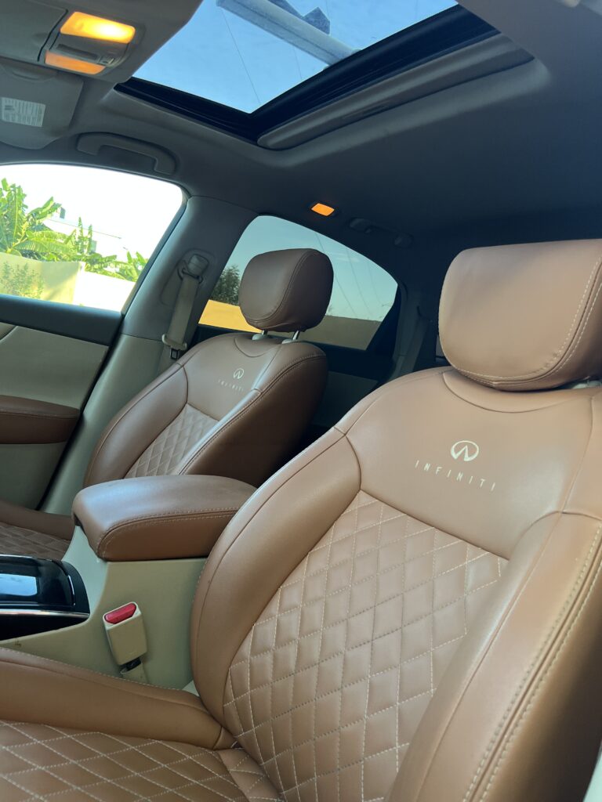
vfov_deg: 67.3
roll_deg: -11.3
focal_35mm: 26
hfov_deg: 53.1
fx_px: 603
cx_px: 301
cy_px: 401
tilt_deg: -5.3
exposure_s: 1/121
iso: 125
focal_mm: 5.7
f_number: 1.5
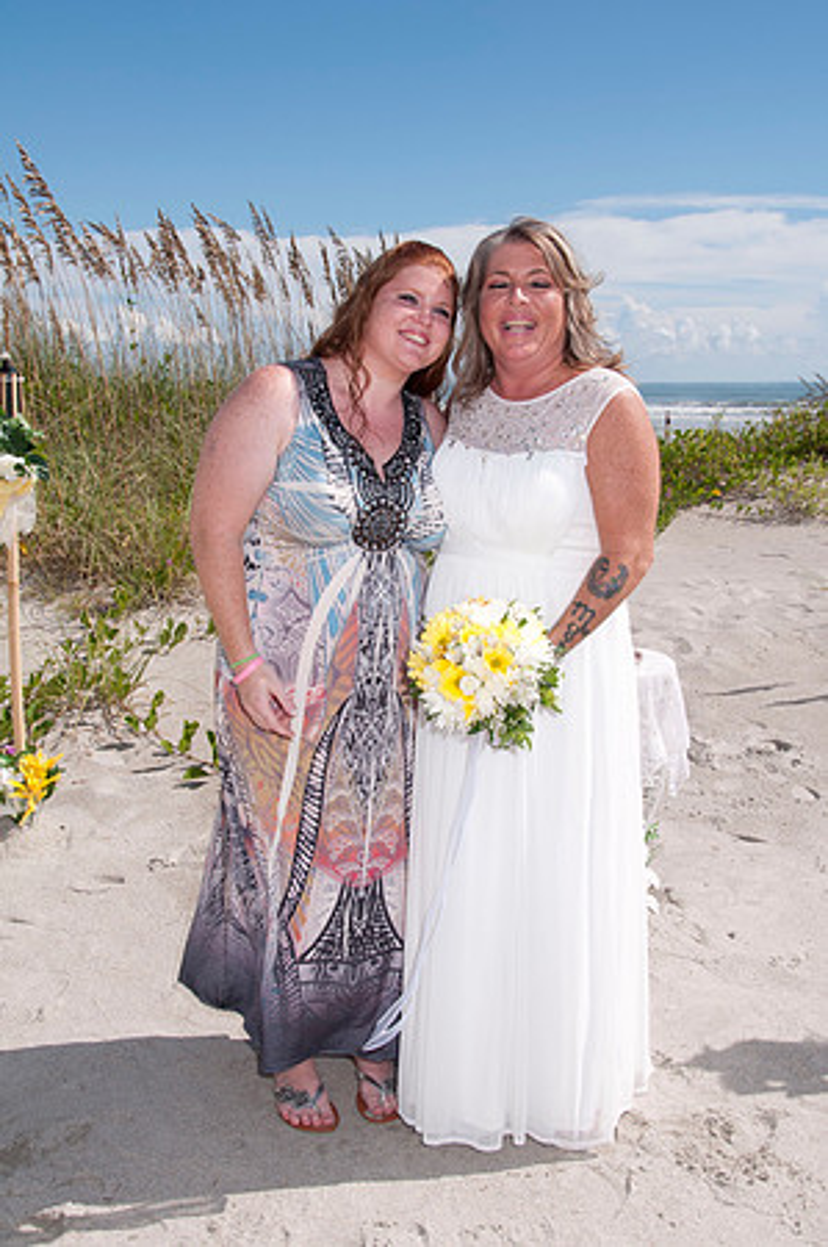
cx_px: 414
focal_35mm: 39
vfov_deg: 49.6
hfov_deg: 34.1
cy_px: 624
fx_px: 1349
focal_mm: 26
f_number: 11
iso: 100
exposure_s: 1/250
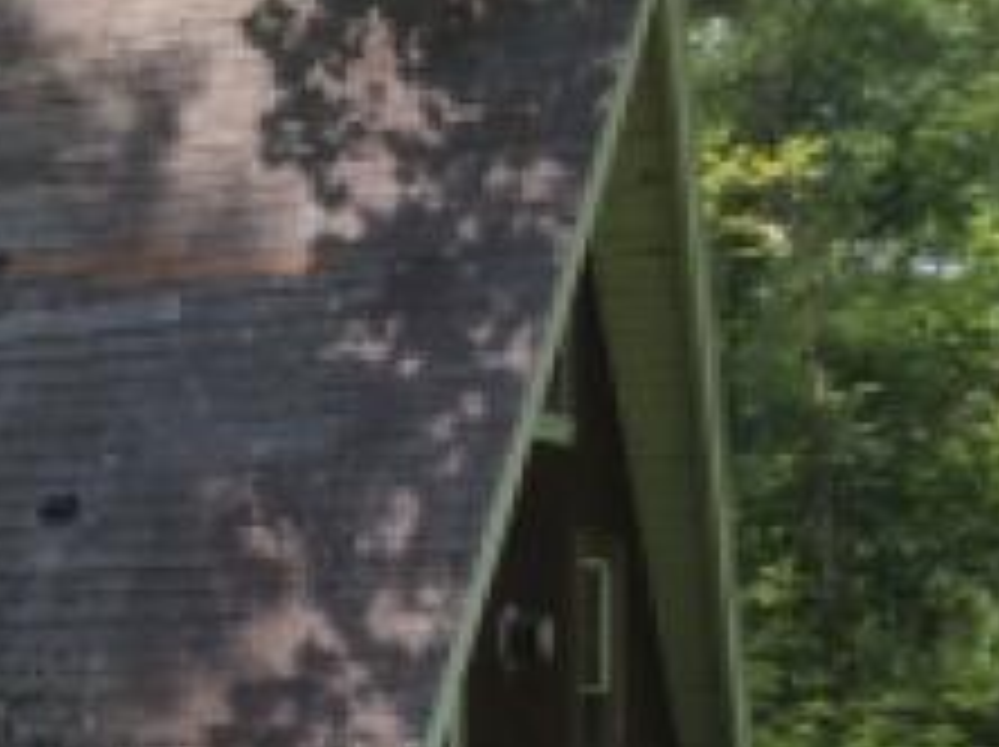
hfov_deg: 12.9
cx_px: -972
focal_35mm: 134
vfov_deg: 11.0
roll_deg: +0.0
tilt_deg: -0.5
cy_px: 709
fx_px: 3863
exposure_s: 1/604
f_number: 2.2
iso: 32
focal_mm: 4.15
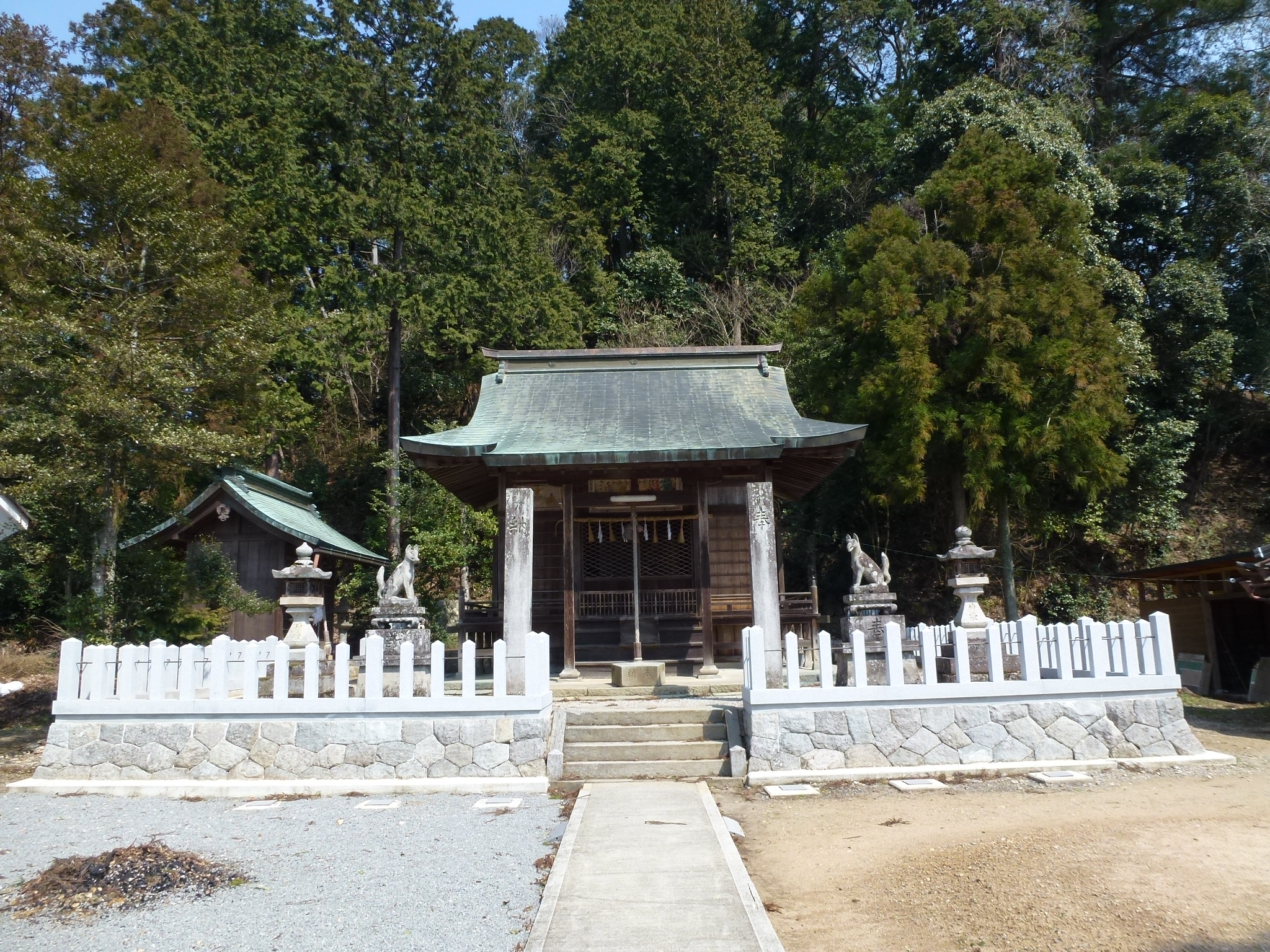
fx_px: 881
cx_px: 635
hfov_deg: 71.6
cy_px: 476
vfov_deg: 56.8
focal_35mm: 24
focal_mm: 4.3
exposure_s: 1/400
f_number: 4
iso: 100
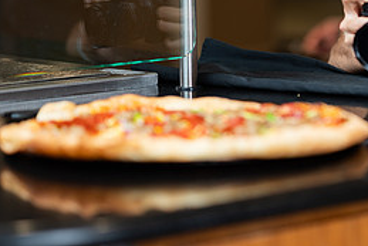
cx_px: 330
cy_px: 61
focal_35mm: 190
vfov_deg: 7.2
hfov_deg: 10.8
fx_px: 1943
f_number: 1.8
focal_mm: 85
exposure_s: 1/200
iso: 100
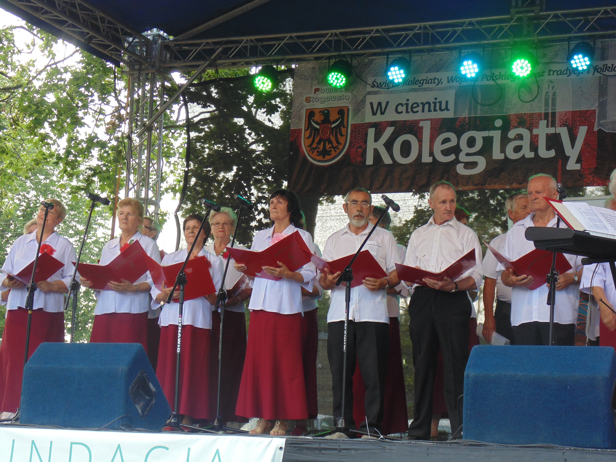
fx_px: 1406
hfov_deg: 24.7
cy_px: 231
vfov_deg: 18.7
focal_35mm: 79
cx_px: 308
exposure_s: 1/40
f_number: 4.3
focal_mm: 14.1
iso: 100
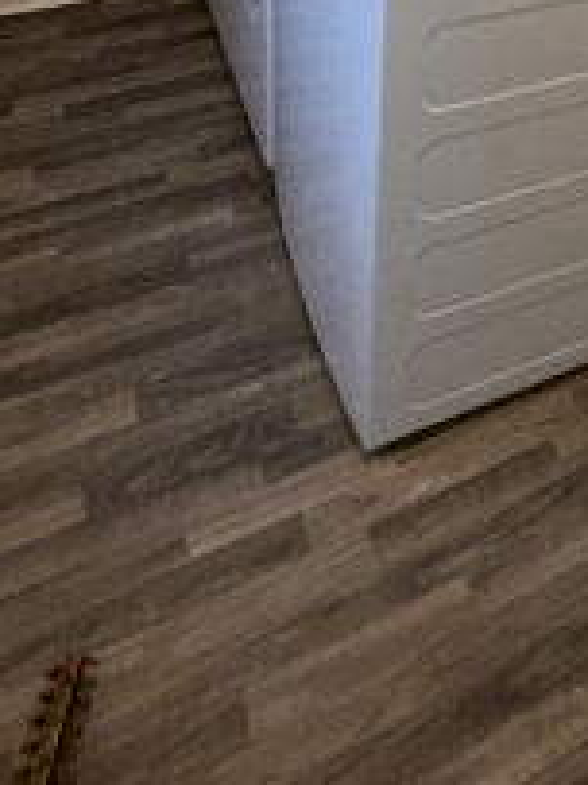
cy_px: -184
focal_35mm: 46
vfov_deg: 32.9
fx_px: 1043
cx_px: 646
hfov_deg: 28.6
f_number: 2.2
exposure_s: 1/120
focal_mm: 2.22
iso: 160
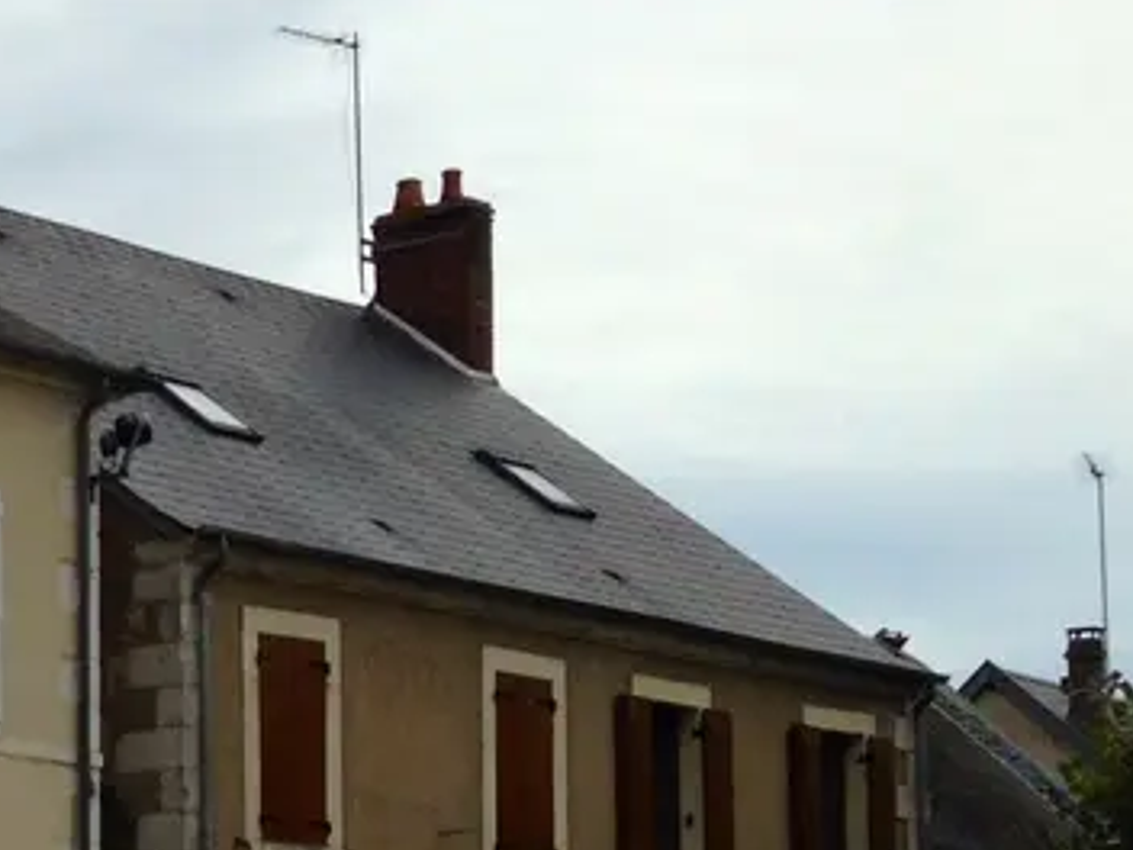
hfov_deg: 14.8
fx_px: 3928
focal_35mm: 120
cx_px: -747
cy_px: 811
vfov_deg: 12.2
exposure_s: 1/2088
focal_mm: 4.12
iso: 50
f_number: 2.4
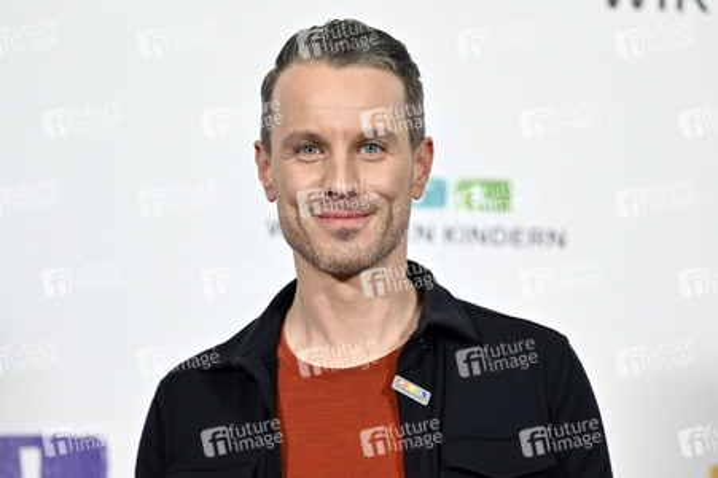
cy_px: 239
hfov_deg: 15.2
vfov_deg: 10.1
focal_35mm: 135
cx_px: 359
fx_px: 2690
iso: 1000
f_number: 2.8
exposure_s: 1/640
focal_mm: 135
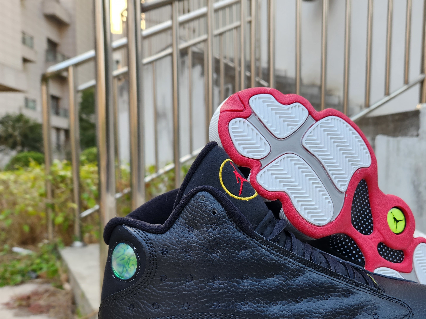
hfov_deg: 56.4
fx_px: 394
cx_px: 255
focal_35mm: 32
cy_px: 209
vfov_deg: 43.6
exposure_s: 1/180
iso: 80
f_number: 1.8
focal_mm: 5.4
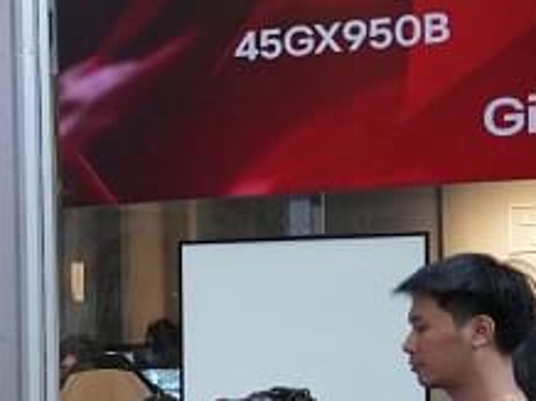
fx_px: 1980
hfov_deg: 12.0
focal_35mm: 128
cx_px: -797
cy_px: 397
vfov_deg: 11.4
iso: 2000
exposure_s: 1/160
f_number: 2.8
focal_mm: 24
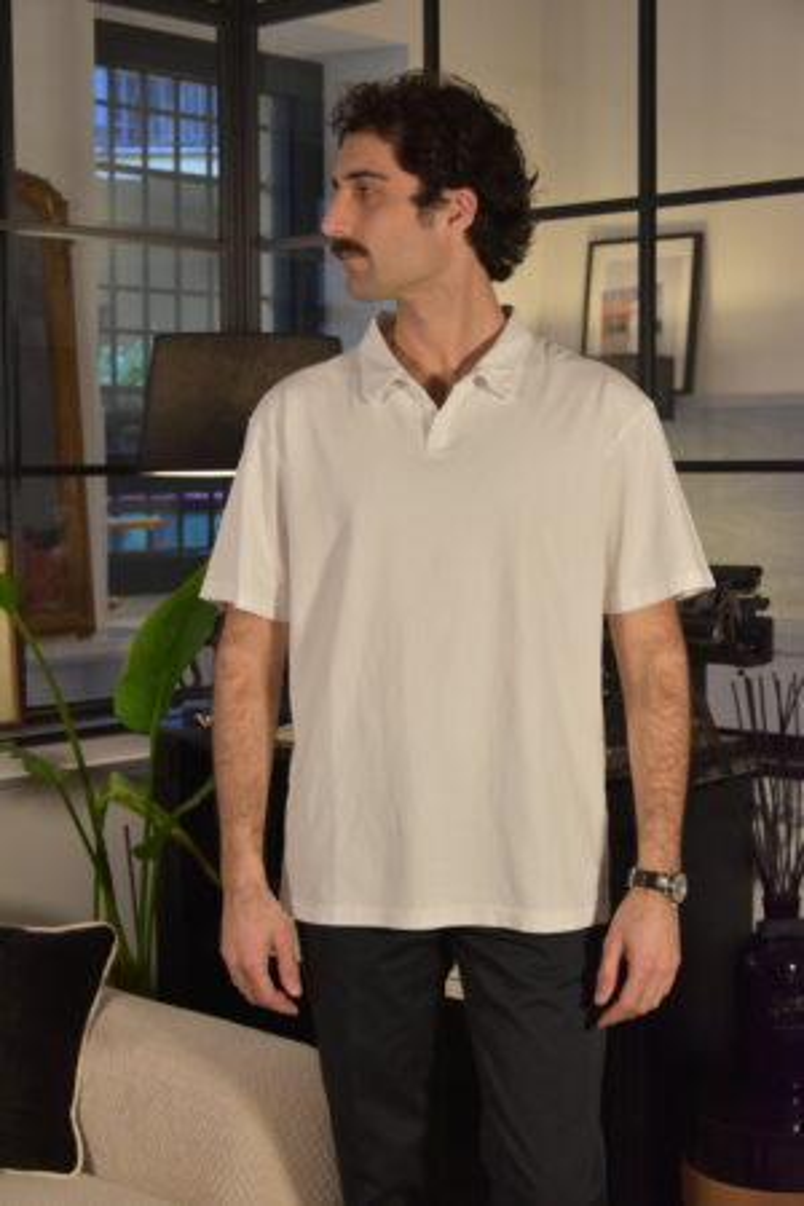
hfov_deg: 22.6
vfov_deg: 33.4
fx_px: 2010
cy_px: 603
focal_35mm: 60
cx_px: 402
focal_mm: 40
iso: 1250
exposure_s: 1/125
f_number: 4.5
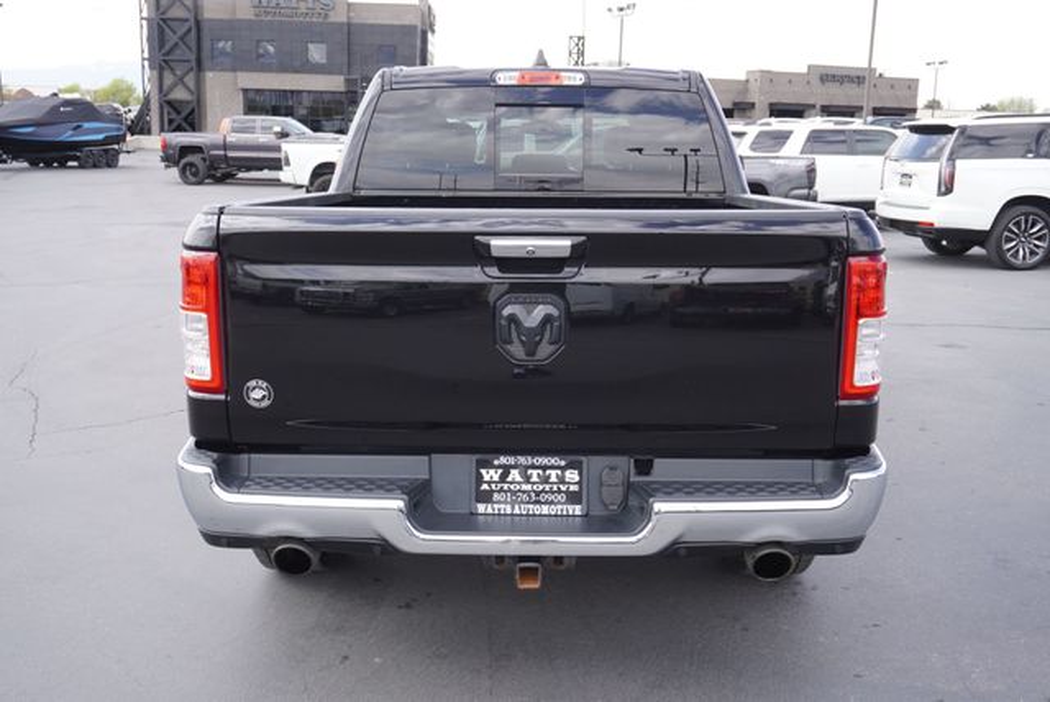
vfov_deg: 36.9
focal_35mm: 36
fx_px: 1051
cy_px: 351
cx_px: 525
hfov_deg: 53.1
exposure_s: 1/100
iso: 100
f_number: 5.6
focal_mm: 24
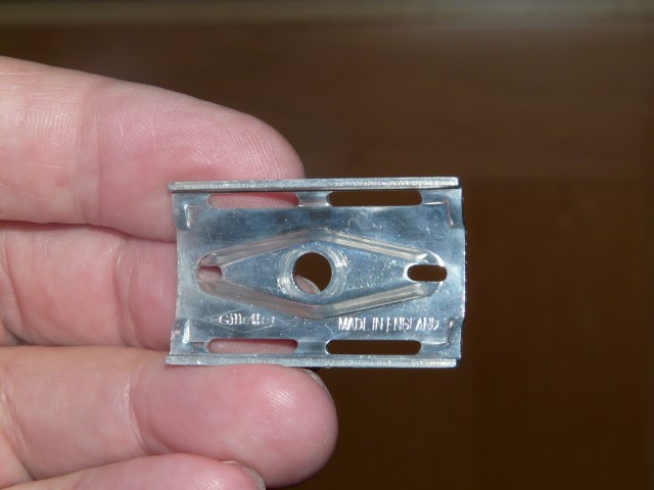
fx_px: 2003
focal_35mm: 106
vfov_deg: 14.0
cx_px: 327
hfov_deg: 18.5
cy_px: 245
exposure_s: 1/50
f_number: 5.6
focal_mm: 17.5
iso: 100
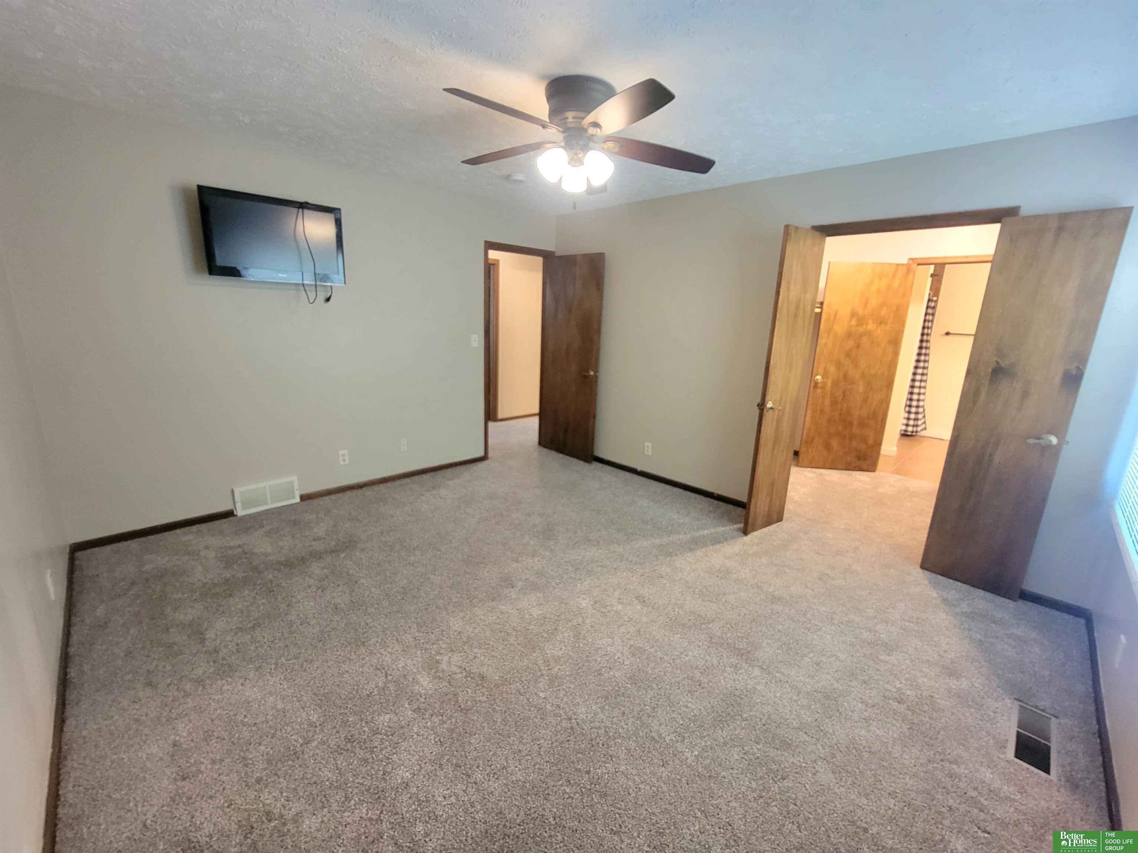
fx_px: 427
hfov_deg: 106.2
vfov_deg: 89.9
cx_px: 569
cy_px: 426
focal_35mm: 13
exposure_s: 1/24
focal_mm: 2.2
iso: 640
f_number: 2.2
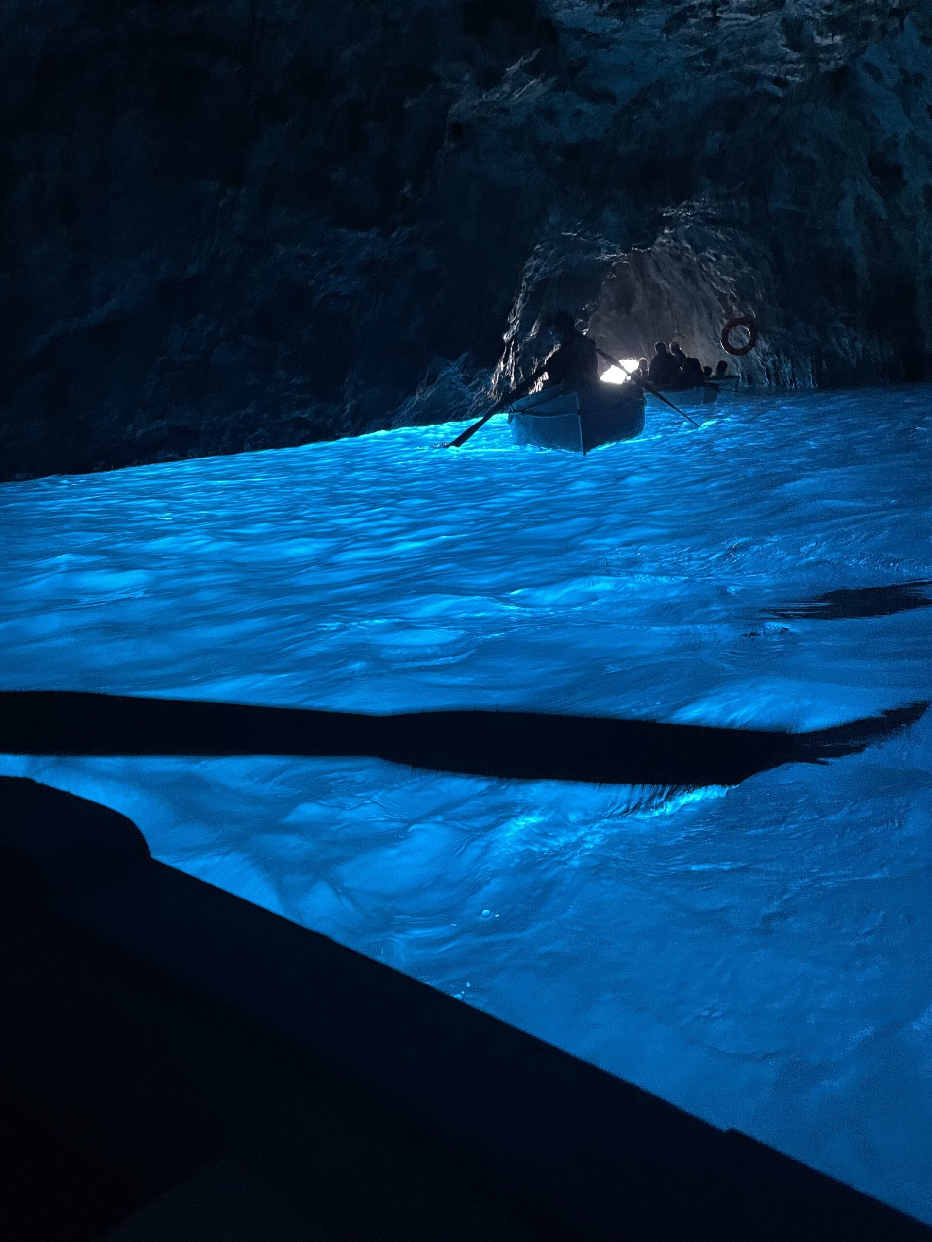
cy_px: 621
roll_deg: +4.3
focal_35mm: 26
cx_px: 466
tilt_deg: -12.3
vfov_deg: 67.3
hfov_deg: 53.1
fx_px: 933
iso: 640
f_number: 1.6
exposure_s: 1/34
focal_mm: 4.2
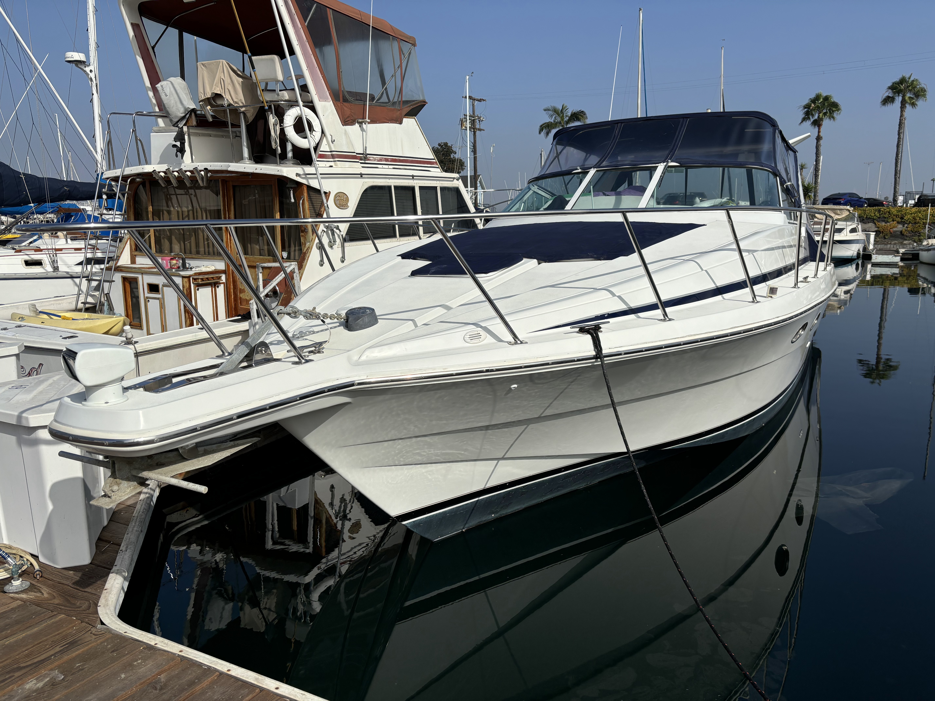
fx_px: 702
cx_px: 468
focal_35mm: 26
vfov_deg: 53.1
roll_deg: +0.2
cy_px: 350
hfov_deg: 67.3
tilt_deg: -10.8
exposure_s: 1/8333
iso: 50
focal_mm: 5.96
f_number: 1.6
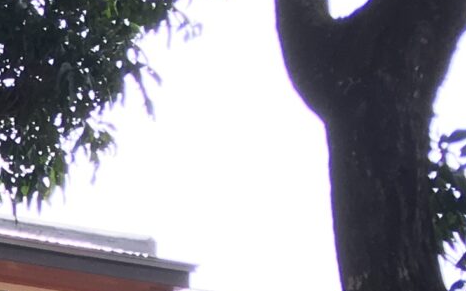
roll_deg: -0.4
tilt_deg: +2.9
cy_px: 674
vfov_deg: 7.3
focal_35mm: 169
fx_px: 2146
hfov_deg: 11.0
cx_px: -548
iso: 25
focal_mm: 4.15
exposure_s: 1/361
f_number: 2.2
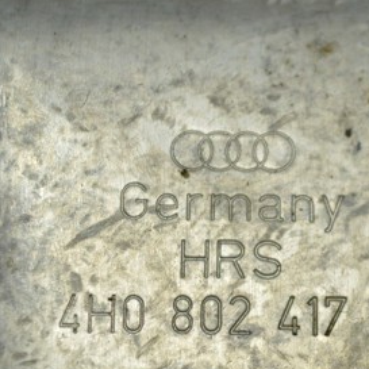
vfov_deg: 10.6
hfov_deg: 10.6
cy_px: 243
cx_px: 292
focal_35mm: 164
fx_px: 1978
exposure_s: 1/60
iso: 400
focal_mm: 55
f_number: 5.6
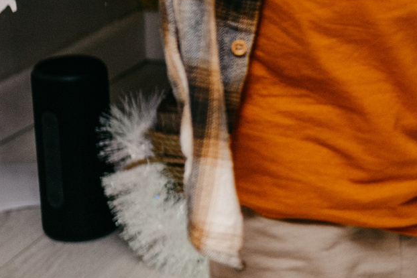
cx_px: 792
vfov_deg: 4.8
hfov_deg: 6.9
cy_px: -1
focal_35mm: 288
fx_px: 3337
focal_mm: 70
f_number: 4.5
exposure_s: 1/160
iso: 250
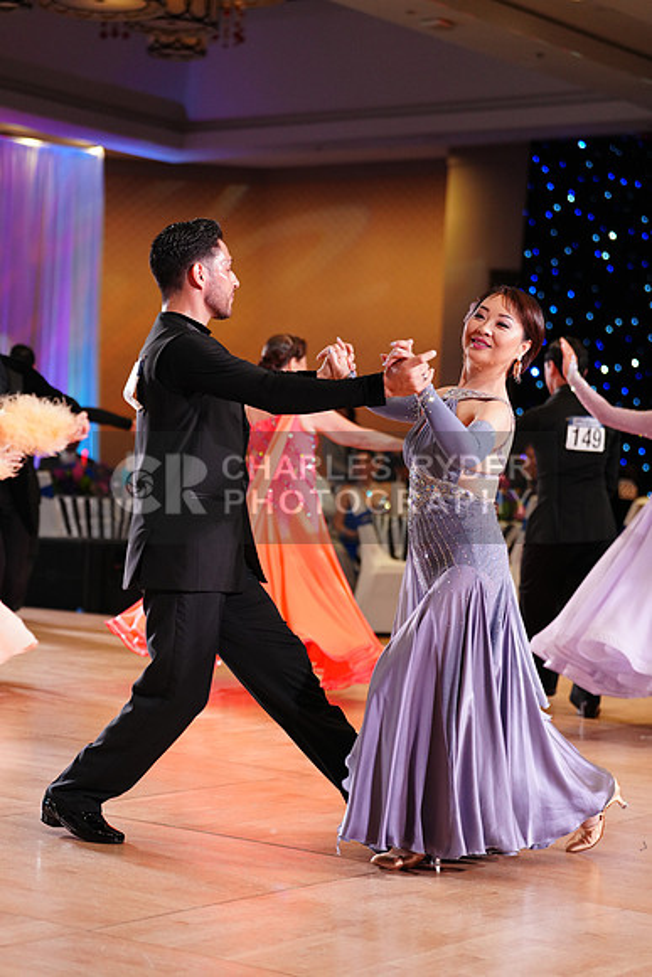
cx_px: 326
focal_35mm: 76
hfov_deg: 18.0
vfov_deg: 26.6
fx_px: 2063
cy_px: 488
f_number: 2.8
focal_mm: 76
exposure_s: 1/500
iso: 2000
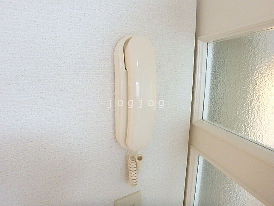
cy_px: 103
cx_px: 137
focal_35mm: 21
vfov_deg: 63.4
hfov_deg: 79.0
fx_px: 166
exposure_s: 1/20
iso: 800
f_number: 3.5
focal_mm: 3.7
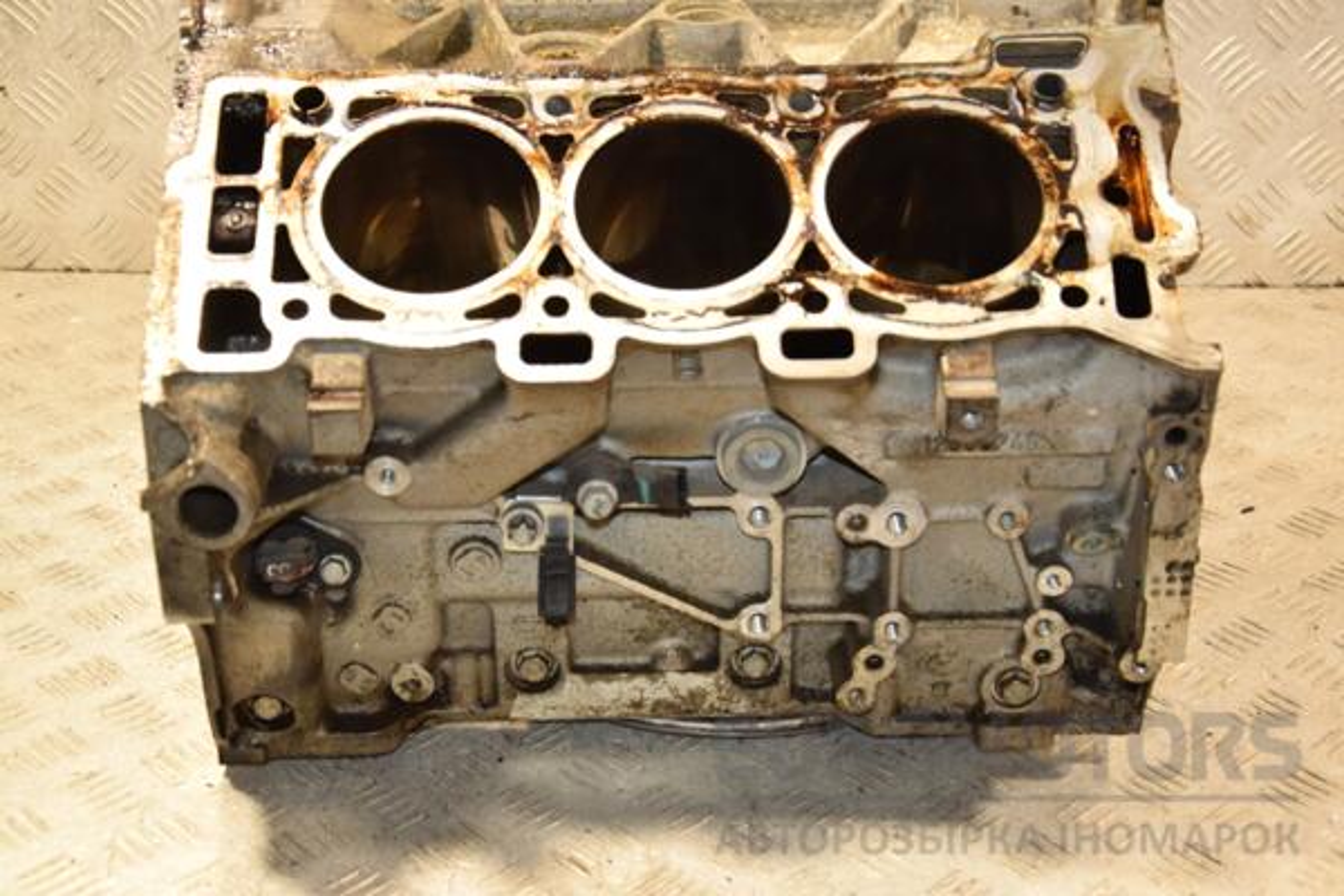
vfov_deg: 22.6
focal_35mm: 60
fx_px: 2240
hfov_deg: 33.4
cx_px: 672
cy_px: 448
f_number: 4.8
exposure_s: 1/100
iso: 800
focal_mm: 40
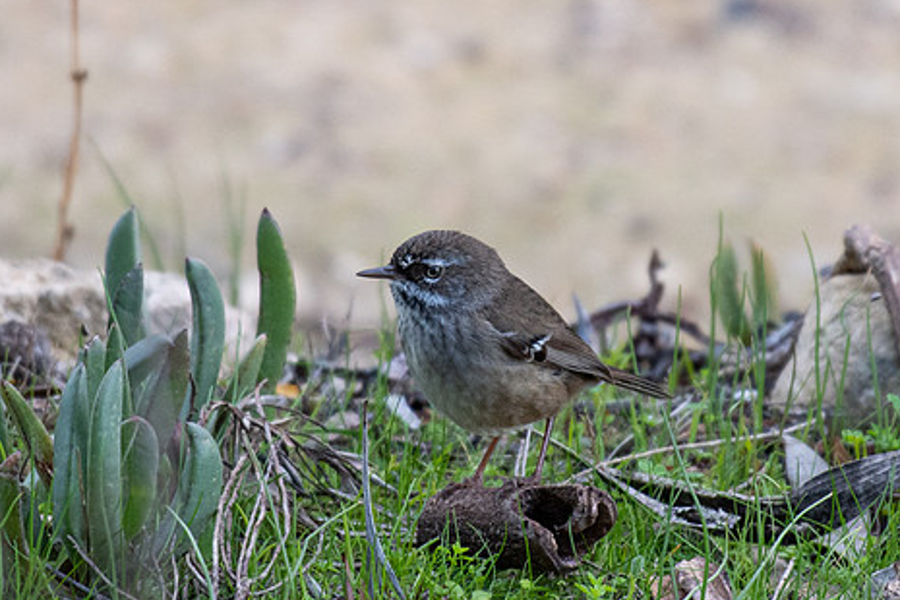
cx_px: 518
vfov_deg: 1.0
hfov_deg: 1.4
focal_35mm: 1427
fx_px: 35672
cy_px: 223
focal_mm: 500
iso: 640
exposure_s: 1/320
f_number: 5.6
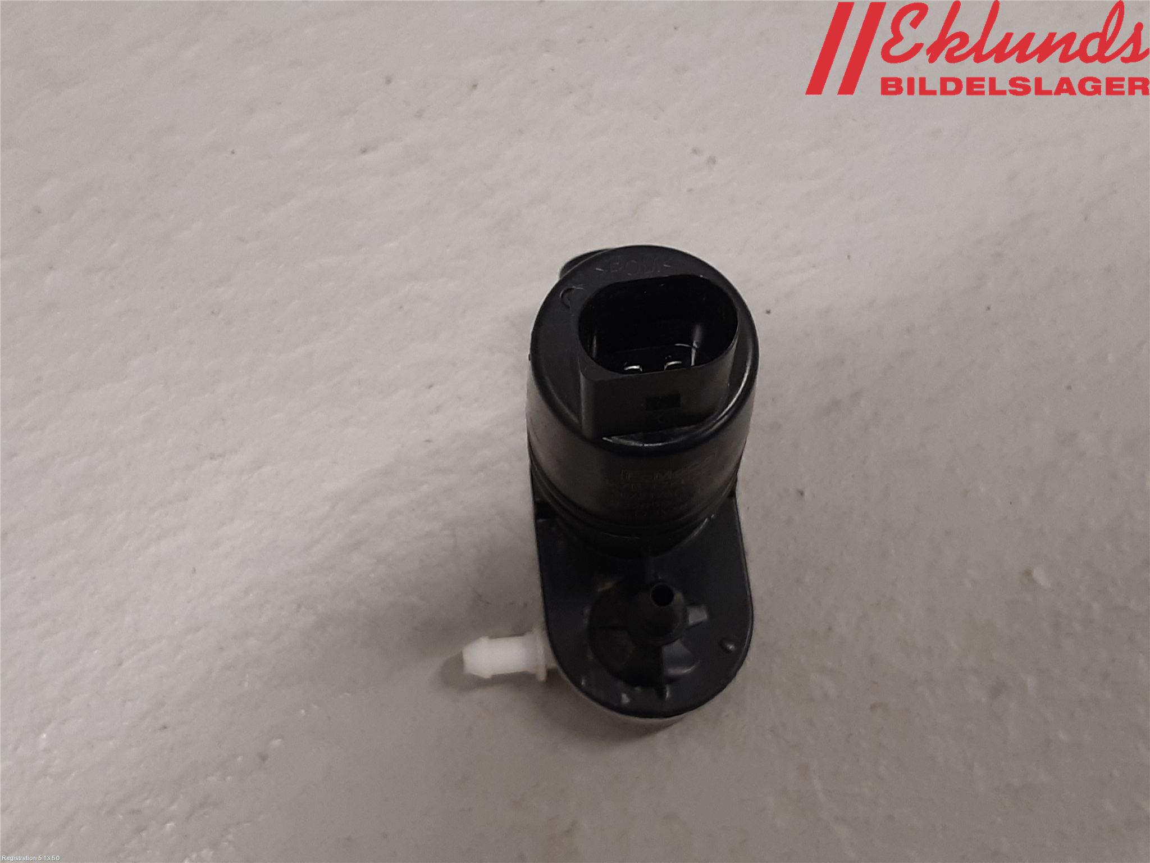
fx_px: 864
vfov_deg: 53.1
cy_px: 432
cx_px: 575
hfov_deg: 67.3
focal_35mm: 26
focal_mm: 3.93
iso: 100
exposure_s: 1/50
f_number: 1.7
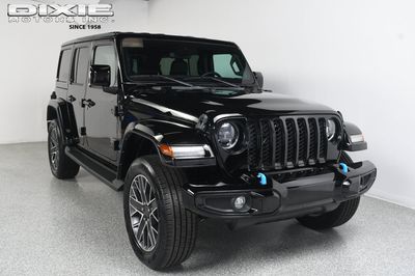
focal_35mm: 36
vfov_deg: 36.8
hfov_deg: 53.2
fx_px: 415
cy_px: 138
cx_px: 208
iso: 100
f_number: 7.1
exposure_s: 1/160
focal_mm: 24
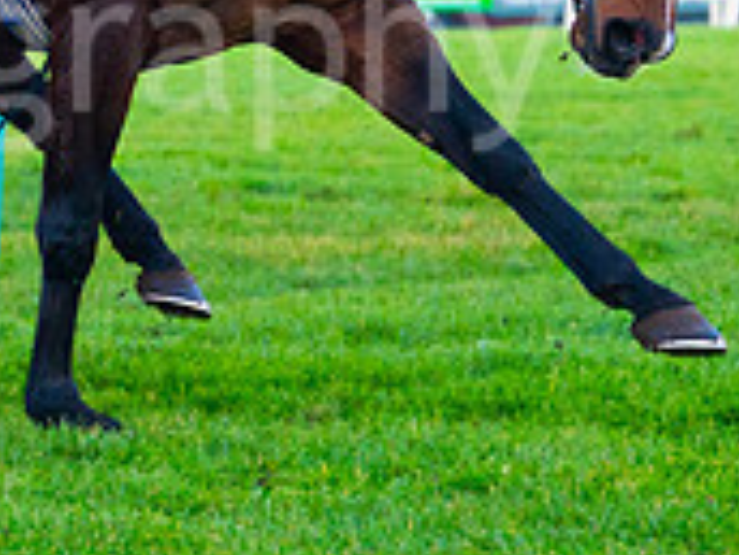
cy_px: -295
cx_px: -87
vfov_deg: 3.8
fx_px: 8219
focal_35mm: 385
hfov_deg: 5.1
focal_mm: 96
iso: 1250
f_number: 3.5
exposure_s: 1/1000
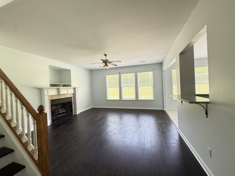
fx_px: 95
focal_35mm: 14
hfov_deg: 102.1
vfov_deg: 85.7
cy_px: 88
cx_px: 118
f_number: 2.2
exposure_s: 1/99
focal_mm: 2.22
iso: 250
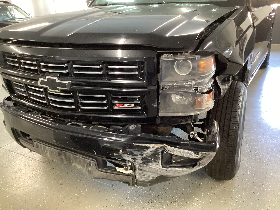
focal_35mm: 31
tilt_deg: -22.4
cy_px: 105
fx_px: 251
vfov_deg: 45.4
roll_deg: +4.4
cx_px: 140
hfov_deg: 58.4
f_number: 2.4
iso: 400
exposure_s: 1/30
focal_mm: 3.3
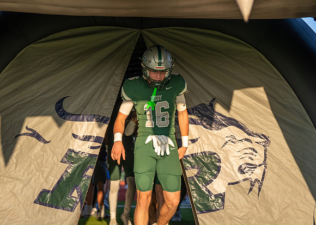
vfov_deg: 16.8
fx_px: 762
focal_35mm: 85
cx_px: 159
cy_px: 97
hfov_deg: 23.4
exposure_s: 1/1000
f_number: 2.8
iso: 100
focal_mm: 70
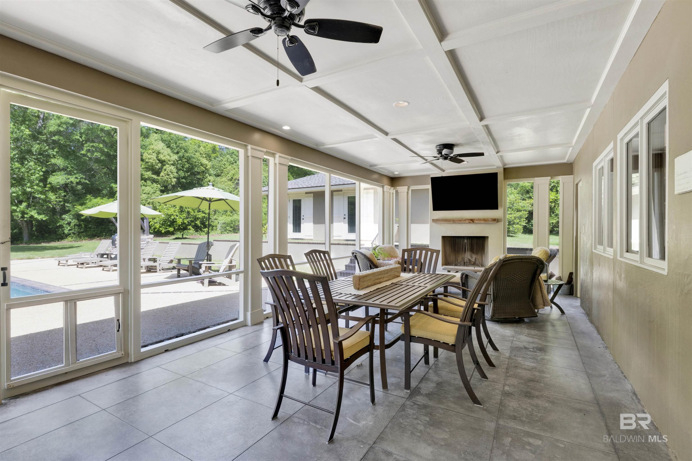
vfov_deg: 72.1
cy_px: 230
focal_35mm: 16
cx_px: 346
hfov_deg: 95.0
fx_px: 317
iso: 400
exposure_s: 1/20
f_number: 11
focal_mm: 16.5
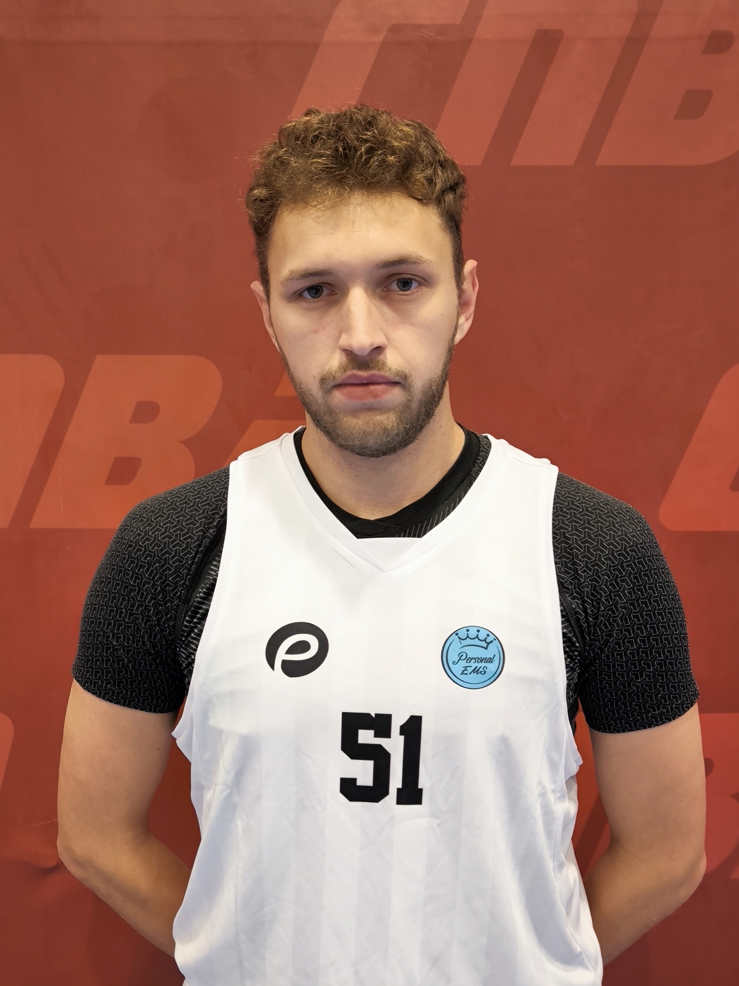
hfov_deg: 49.7
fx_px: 797
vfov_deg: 63.4
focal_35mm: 28
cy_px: 493
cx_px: 370
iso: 160
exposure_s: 1/50
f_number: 1.9
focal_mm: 6.92
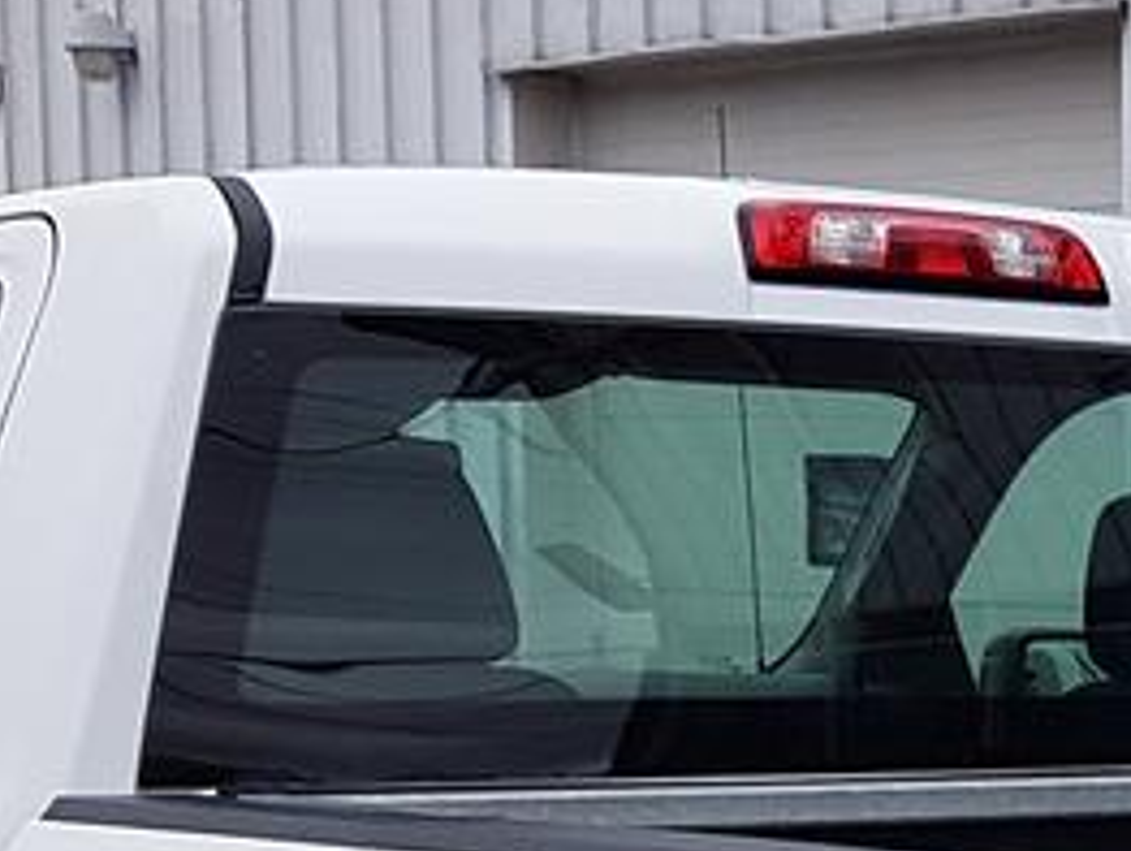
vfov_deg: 11.0
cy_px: 1486
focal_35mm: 127
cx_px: 1722
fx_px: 4153
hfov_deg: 14.4
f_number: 1.7
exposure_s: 1/938
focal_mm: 4.2
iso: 40
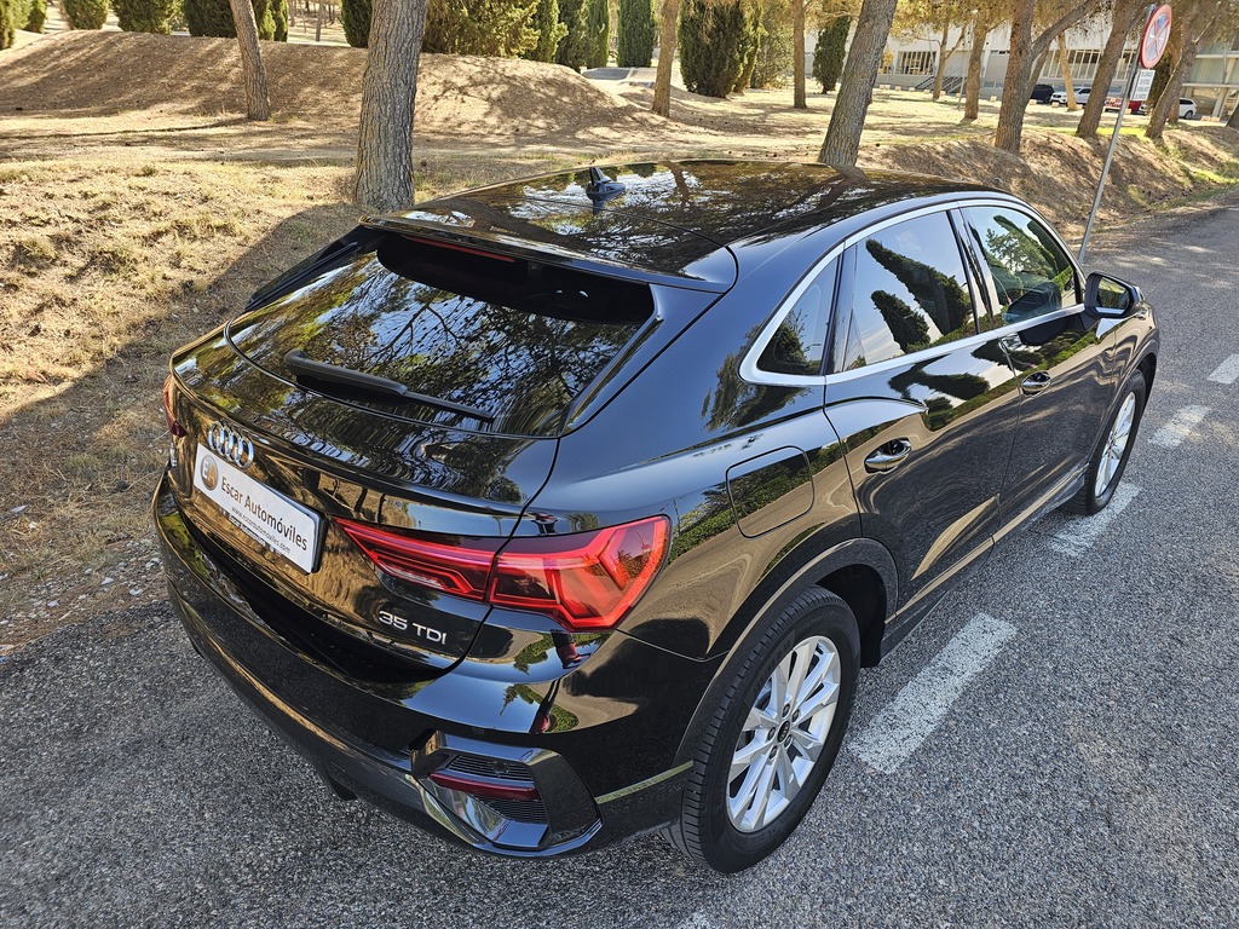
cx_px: 620
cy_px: 464
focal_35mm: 23
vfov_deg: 58.9
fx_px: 823
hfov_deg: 73.9
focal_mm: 6.3
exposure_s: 1/180
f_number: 1.7
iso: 32
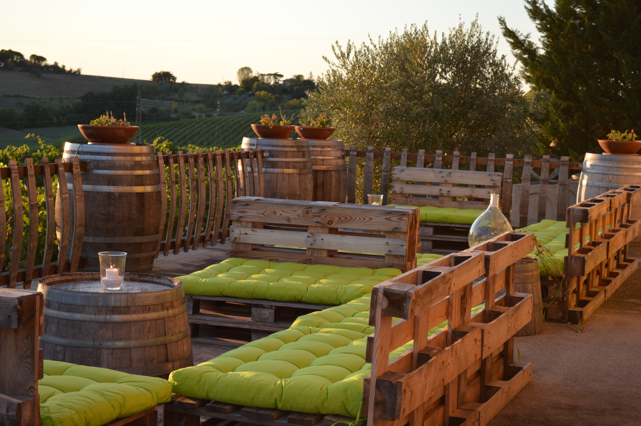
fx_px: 1201
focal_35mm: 68
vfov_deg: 20.1
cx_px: 320
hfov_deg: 29.9
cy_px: 213
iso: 140
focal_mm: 45
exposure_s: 1/125
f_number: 5.6
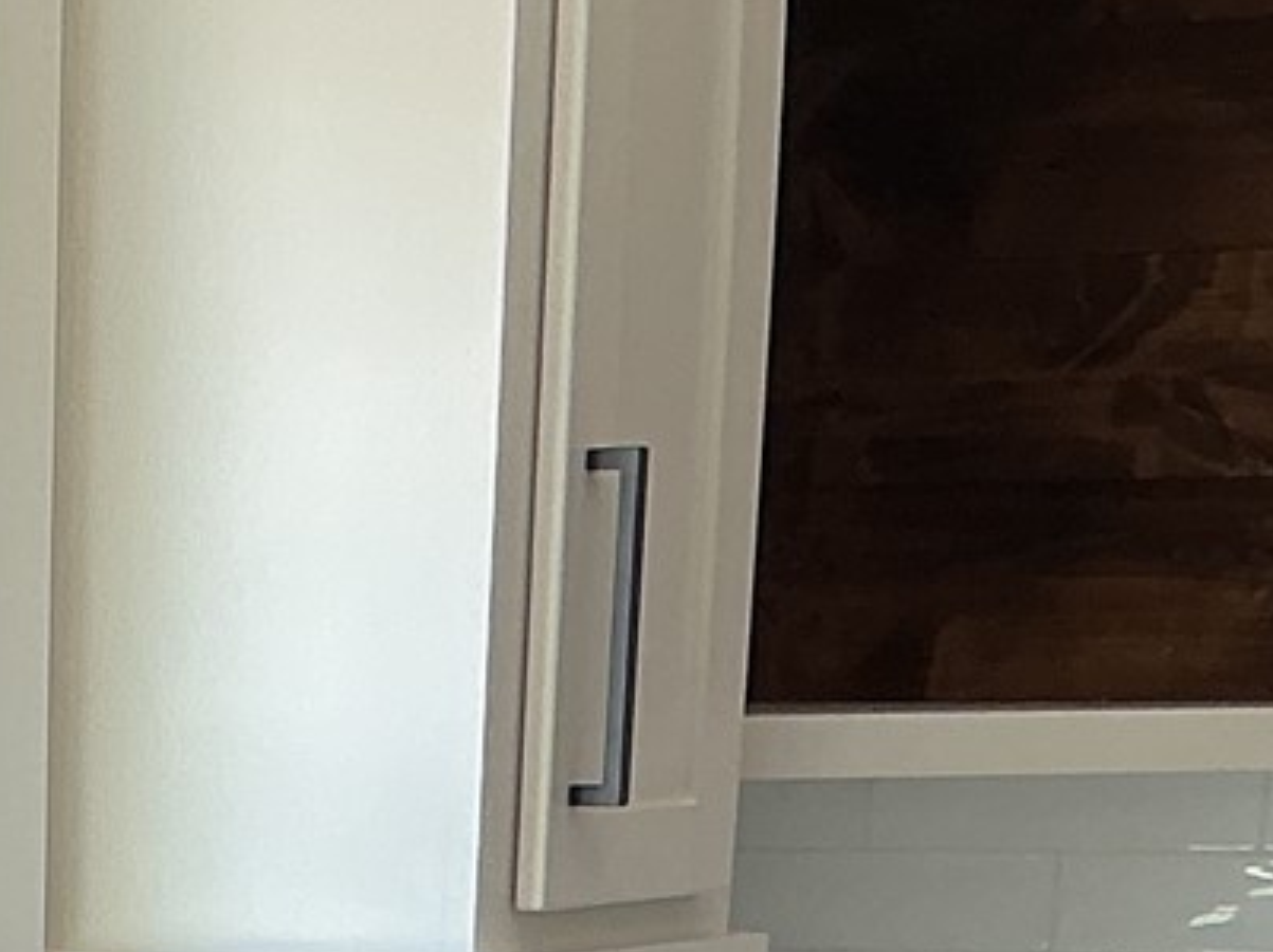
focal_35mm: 139
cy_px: 2107
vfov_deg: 9.7
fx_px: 5107
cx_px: -371
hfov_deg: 13.7
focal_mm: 3
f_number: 1.8
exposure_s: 1/60
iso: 50
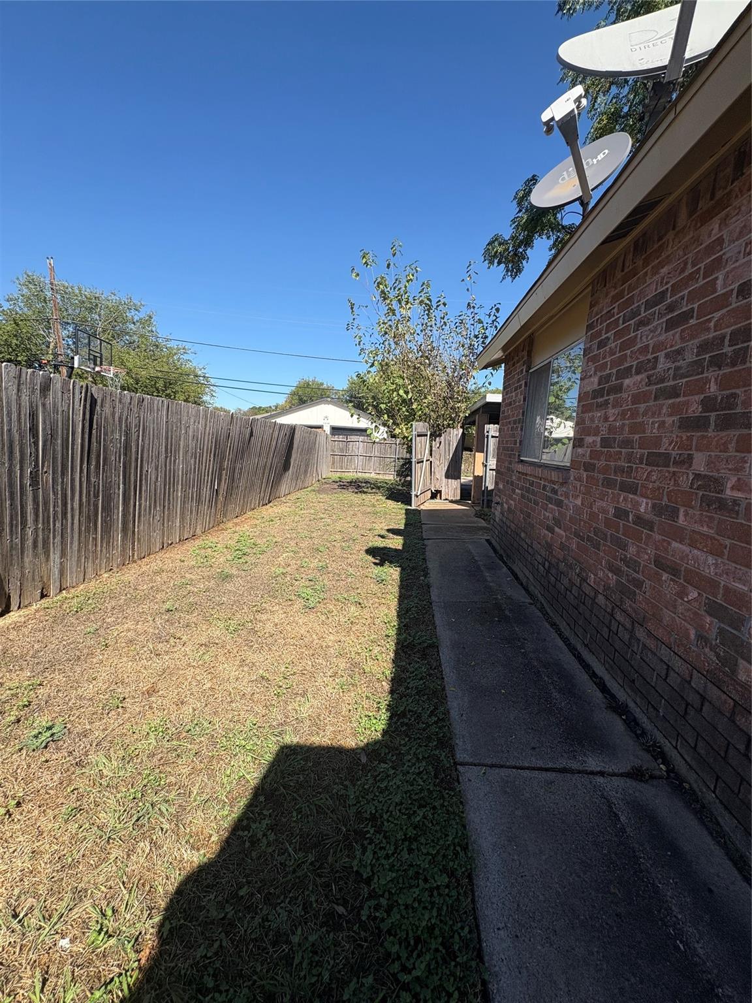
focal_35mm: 14
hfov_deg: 85.7
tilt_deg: -8.2
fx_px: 406
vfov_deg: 102.1
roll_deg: -1.9
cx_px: 376
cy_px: 502
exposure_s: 1/1299
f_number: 2.2
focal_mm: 2.22
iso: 50
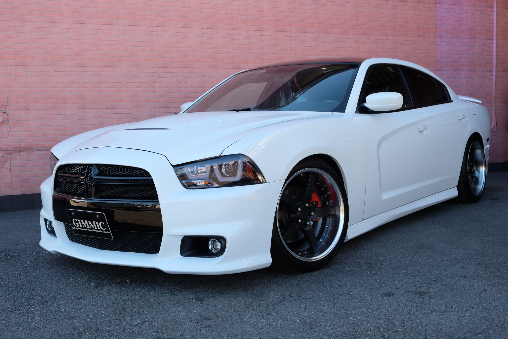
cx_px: 254
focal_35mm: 42
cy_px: 170
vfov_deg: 31.9
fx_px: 593
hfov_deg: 46.4
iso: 400
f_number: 5.6
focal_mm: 27.7
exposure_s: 1/180
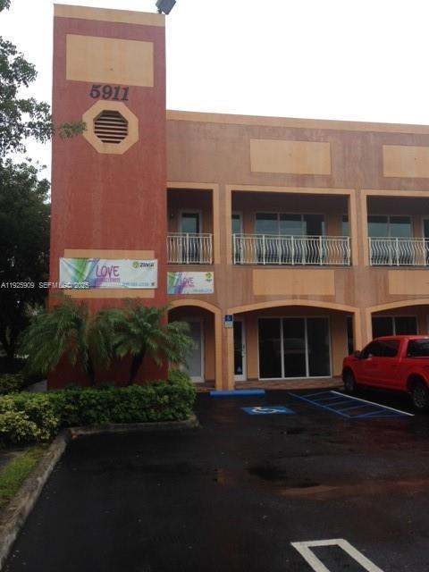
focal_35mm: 33
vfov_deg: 55.4
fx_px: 545
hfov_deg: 42.9
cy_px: 286
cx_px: 214
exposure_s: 1/393
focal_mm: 4.12
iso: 50
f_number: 2.4
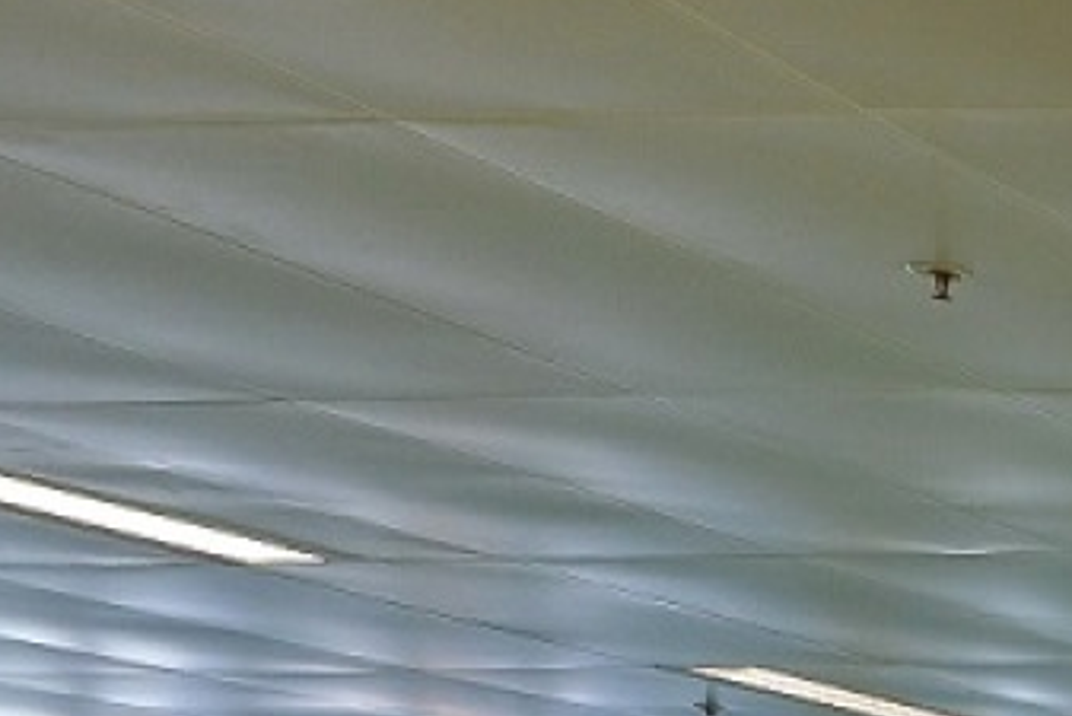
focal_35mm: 95
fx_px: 2830
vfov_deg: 13.4
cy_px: 1163
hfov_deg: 13.1
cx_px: 2844
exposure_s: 1/60
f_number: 5.6
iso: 640
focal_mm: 16
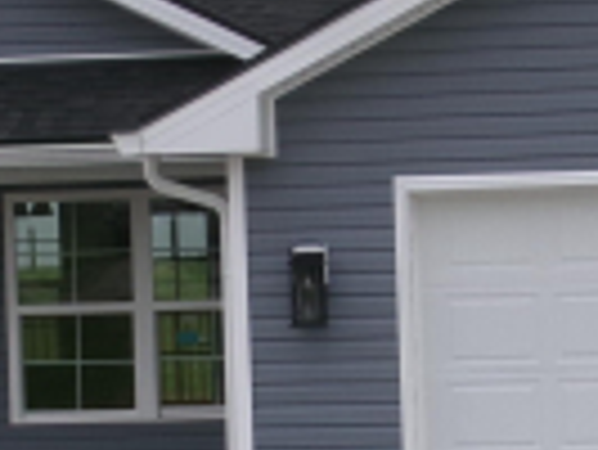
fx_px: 4150
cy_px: 392
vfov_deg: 6.2
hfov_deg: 8.2
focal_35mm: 240
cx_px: 303
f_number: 4.2
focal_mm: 8.5
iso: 100
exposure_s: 1/400
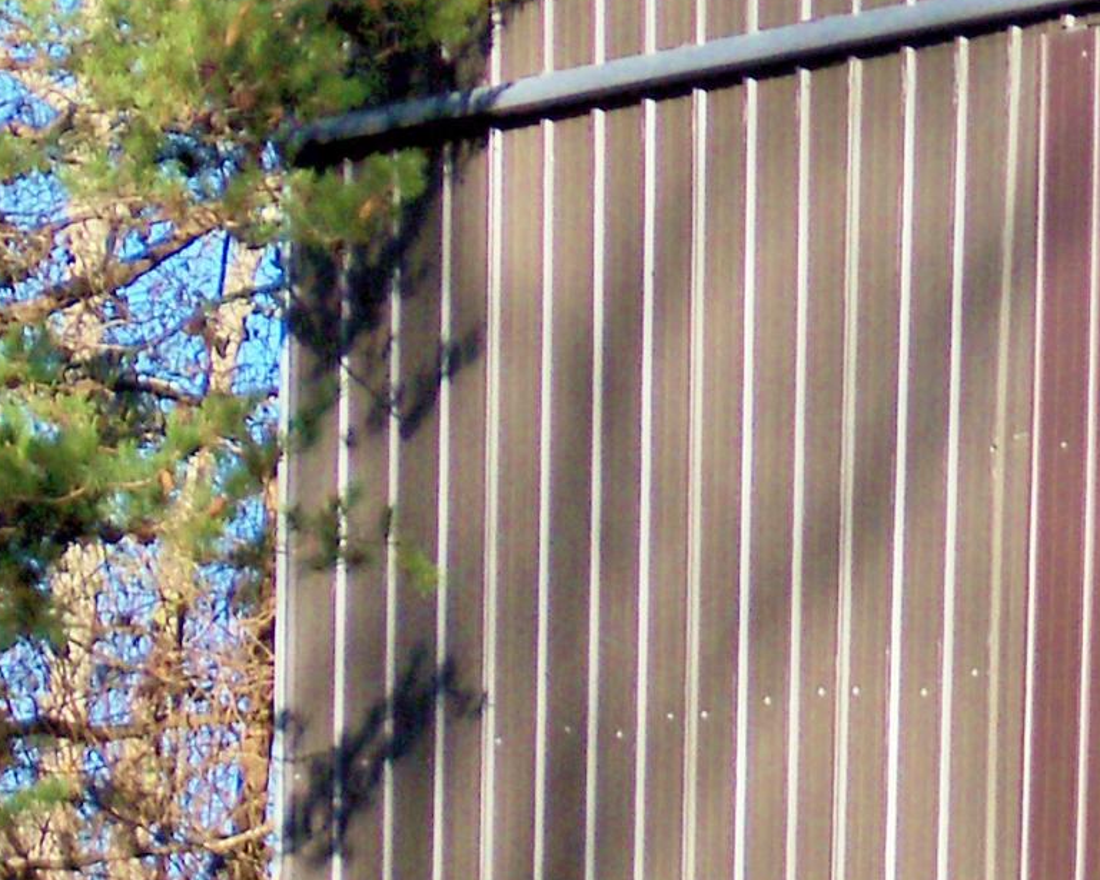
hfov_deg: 2.1
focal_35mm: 941
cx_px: 1692
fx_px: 30631
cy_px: 833
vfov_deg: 1.6
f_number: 4.4
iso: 80
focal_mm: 43.8
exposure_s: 1/400
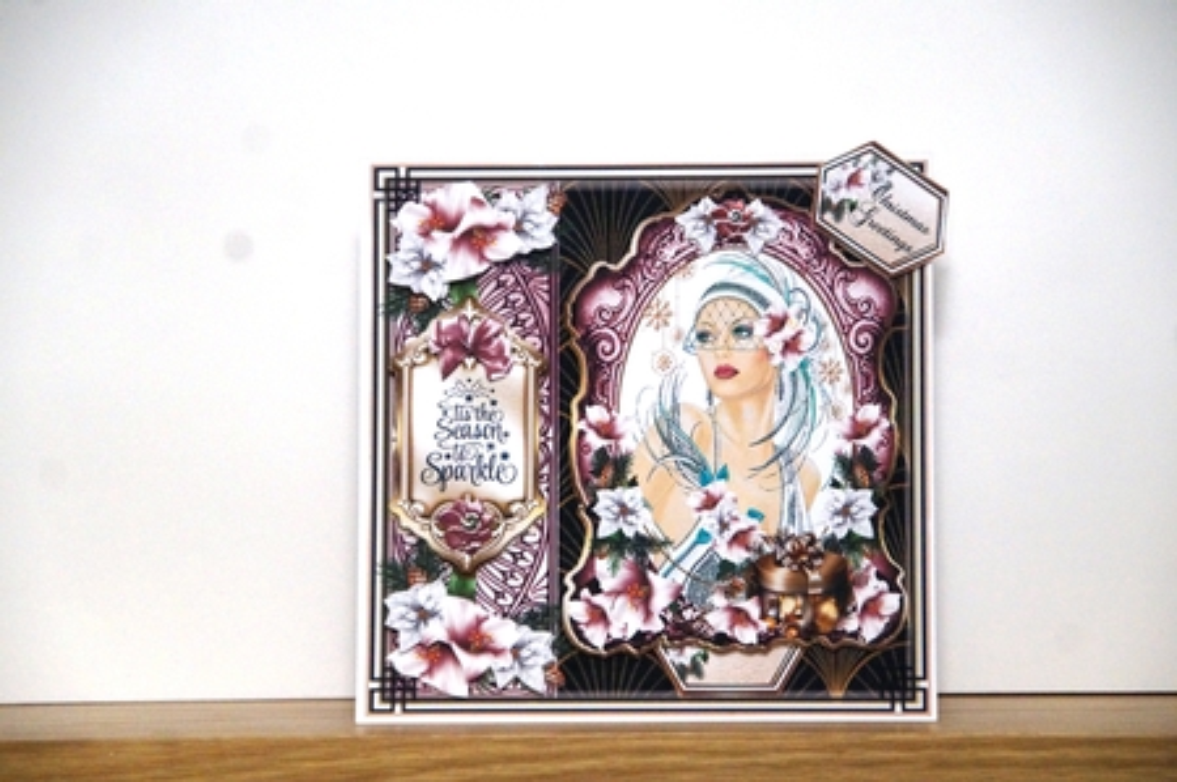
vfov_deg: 7.6
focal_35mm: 180
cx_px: 588
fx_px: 5879
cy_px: 391
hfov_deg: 11.4
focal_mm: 120
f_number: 5.6
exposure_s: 1/30
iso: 3200
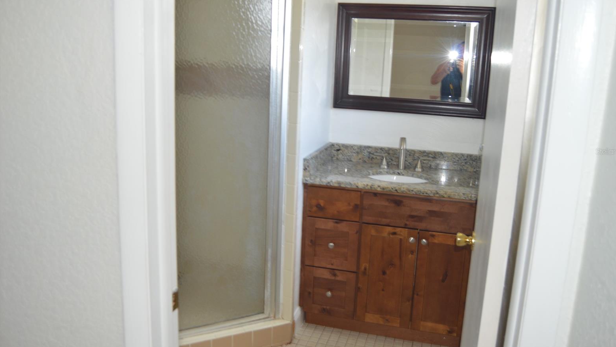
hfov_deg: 66.1
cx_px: 315
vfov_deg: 40.1
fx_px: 474
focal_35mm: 29
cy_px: 151
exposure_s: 1/60
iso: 400
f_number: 4
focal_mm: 18
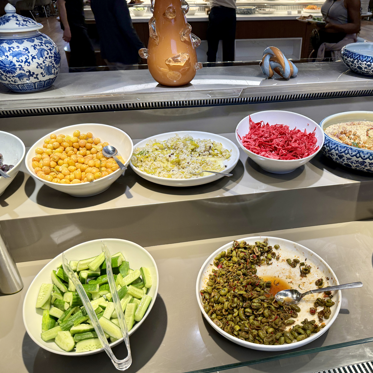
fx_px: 354
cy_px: 188
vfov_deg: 55.6
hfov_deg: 54.9
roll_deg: -1.1
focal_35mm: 29
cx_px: 235
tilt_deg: -31.3
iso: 100
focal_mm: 6.86
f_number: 1.78
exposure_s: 1/100
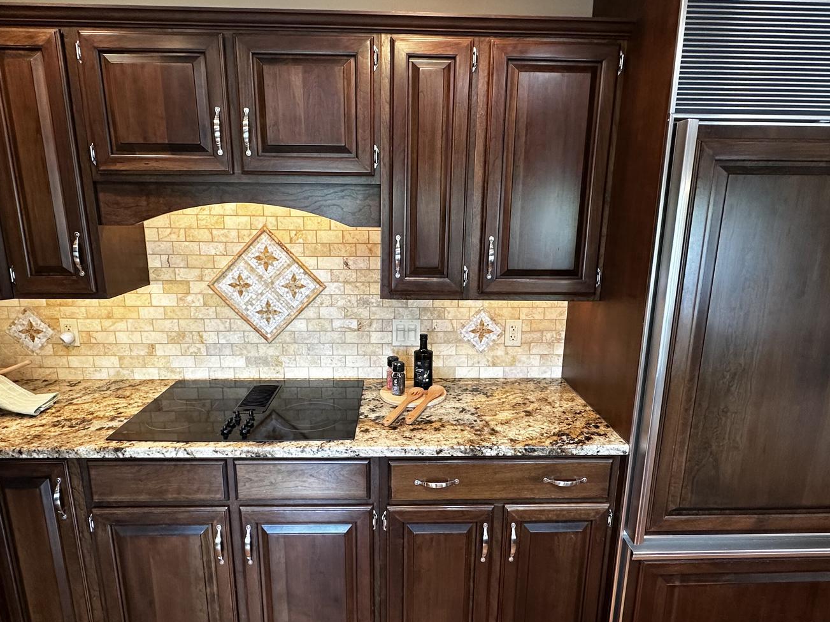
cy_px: 334
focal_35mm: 22
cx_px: 413
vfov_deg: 61.0
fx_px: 527
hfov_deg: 76.4
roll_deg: -1.4
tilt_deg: -13.1
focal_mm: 2.22
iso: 250
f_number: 2.2
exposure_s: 1/60
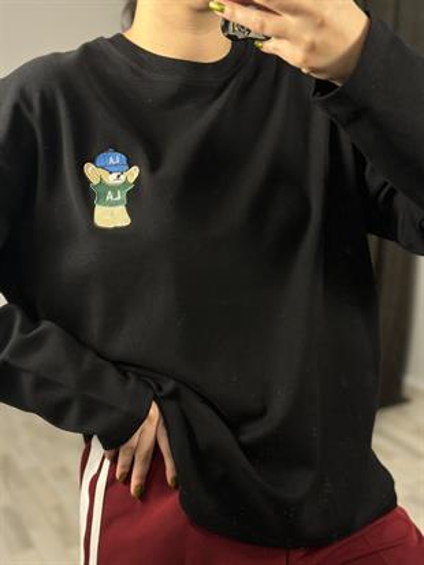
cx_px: 212
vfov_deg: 39.6
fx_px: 784
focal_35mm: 48
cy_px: 282
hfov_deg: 30.3
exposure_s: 1/50
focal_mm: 6.86
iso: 200
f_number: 1.78
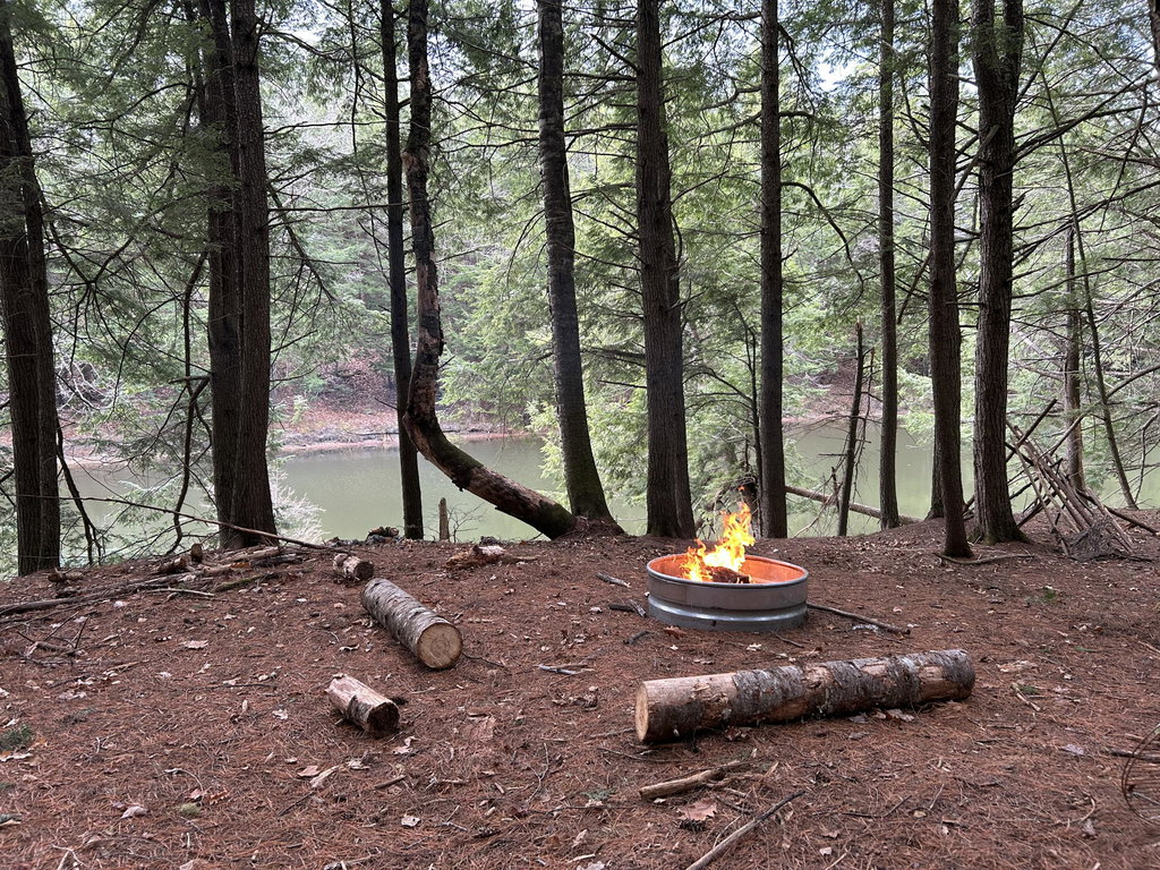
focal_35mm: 26
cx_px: 580
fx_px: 871
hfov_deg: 67.3
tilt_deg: -7.4
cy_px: 435
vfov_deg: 53.1
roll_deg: +0.7
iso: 125
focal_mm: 5.7
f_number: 1.5
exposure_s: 1/121
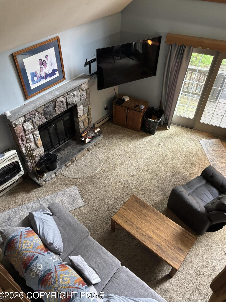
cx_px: 114
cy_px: 153
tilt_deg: -46.2
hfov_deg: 51.3
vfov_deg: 65.3
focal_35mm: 27
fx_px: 235
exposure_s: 1/60
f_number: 1.6
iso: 320
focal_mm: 5.96
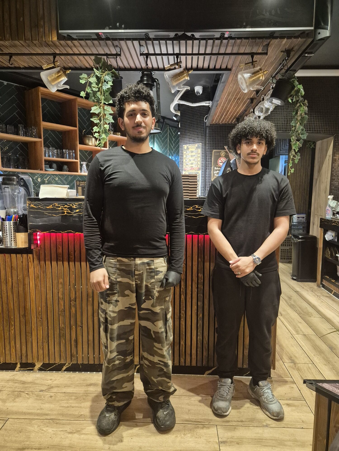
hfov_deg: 58.9
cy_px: 226
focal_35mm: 23
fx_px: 300
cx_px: 170
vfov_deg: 73.9
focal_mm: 5.4
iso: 1250
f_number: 1.8
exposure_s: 1/50
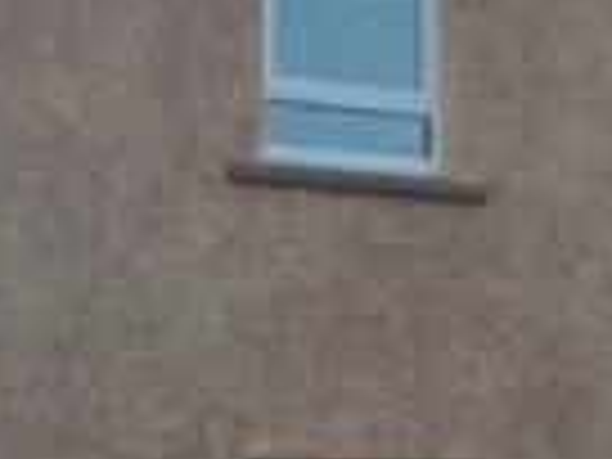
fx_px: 2192
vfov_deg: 11.9
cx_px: 394
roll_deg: +0.1
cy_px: 182
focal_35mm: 124
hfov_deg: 15.9
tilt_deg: +8.4
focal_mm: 4.15
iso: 32
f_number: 2.2
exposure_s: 1/406
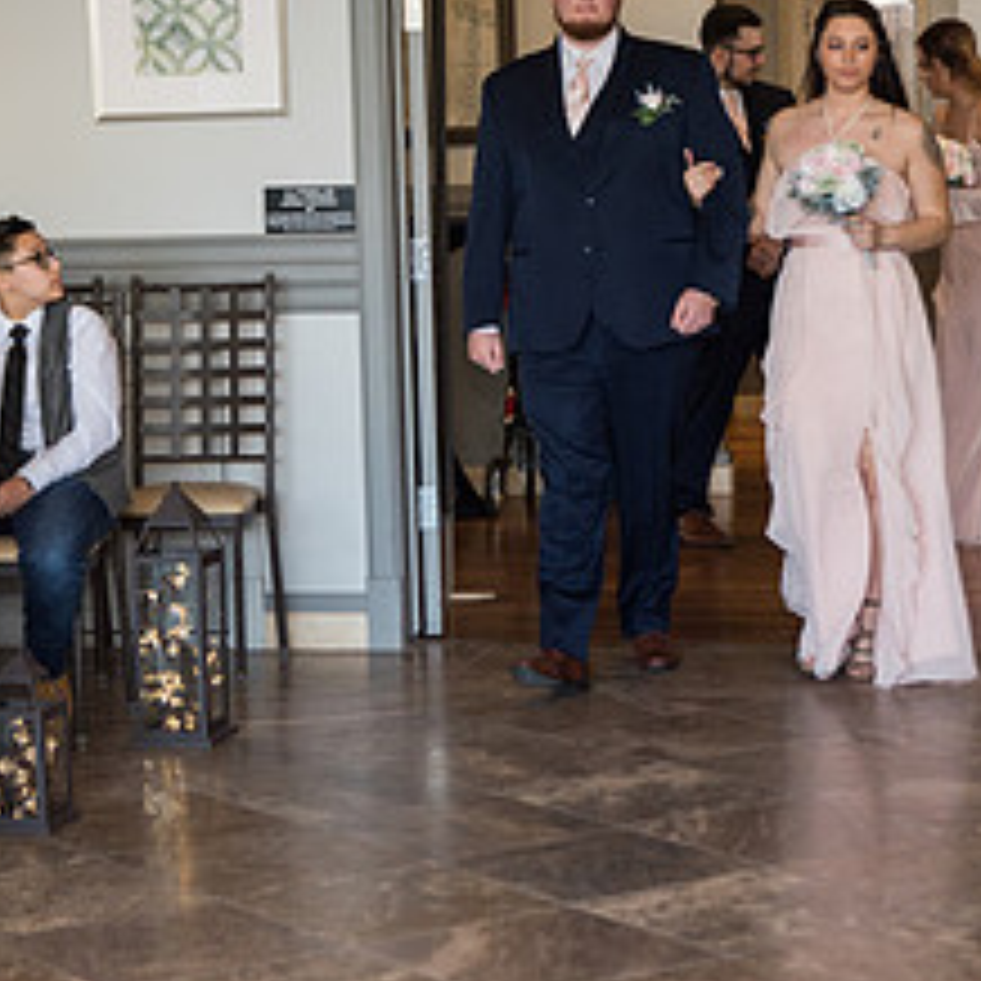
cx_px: 513
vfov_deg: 17.0
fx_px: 3270
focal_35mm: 102
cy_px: 362
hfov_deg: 17.1
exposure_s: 1/200
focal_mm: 45
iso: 500
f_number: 2.8
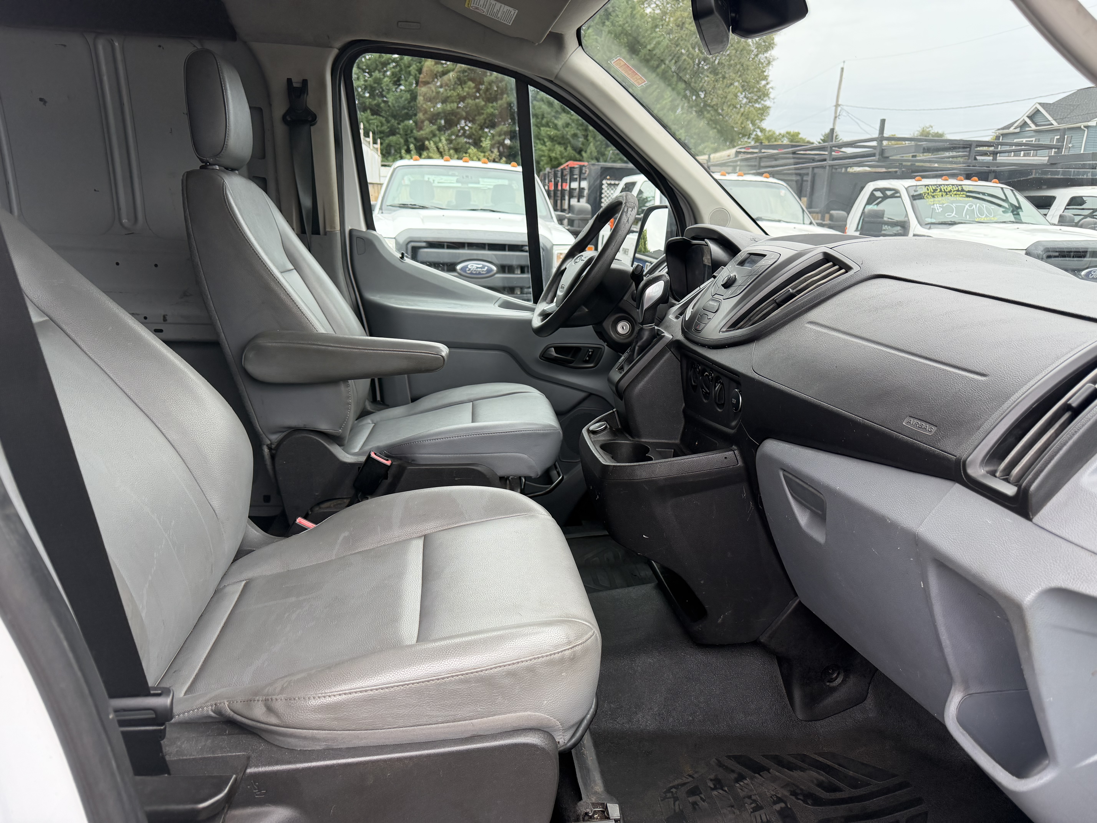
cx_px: 548
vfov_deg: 56.8
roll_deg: -0.5
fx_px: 761
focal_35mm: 24
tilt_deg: -16.0
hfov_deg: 71.6
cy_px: 412
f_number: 1.78
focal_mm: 6.76
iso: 160
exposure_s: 1/228
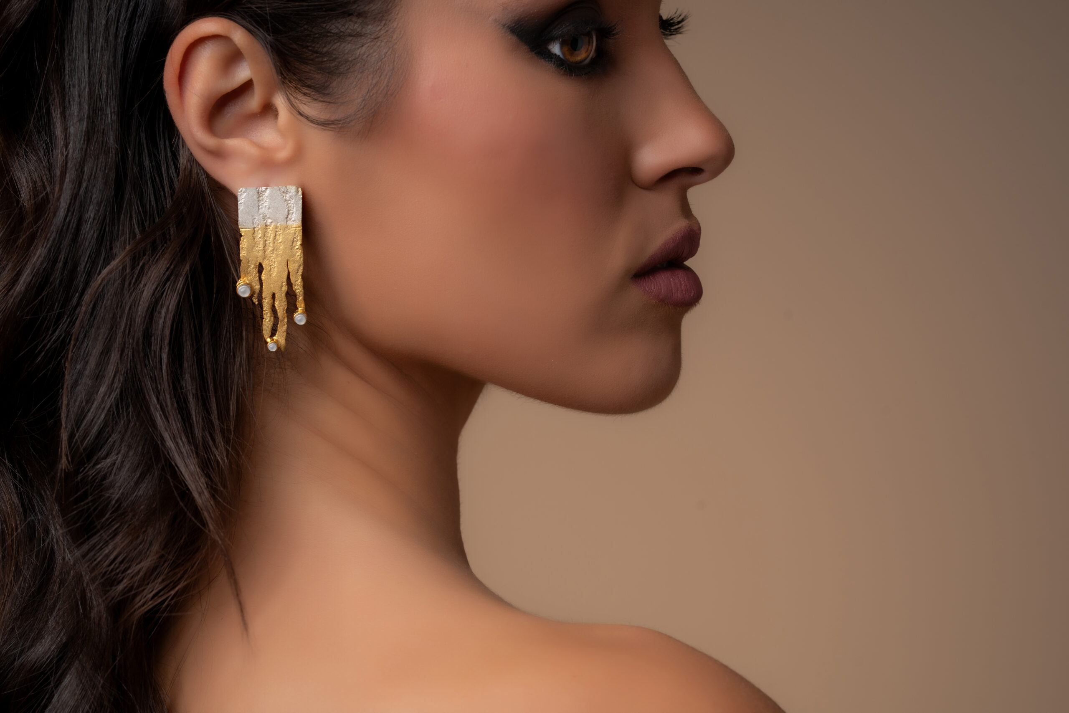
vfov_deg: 10.2
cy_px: 356
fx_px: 4009
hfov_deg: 15.2
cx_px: 534
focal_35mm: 135
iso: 200
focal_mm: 135
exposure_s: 1/125
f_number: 9
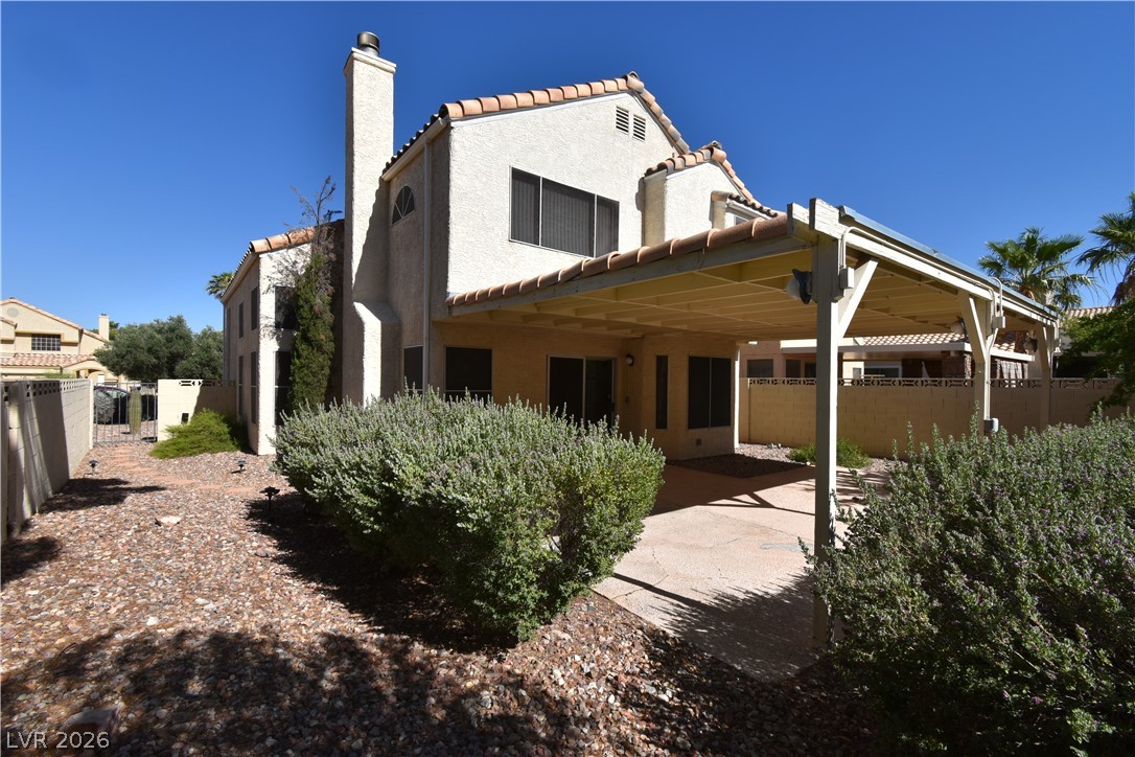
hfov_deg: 100.4
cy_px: 378
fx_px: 473
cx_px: 568
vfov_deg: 77.3
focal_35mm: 15
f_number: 10
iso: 200
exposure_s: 1/400
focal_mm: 10
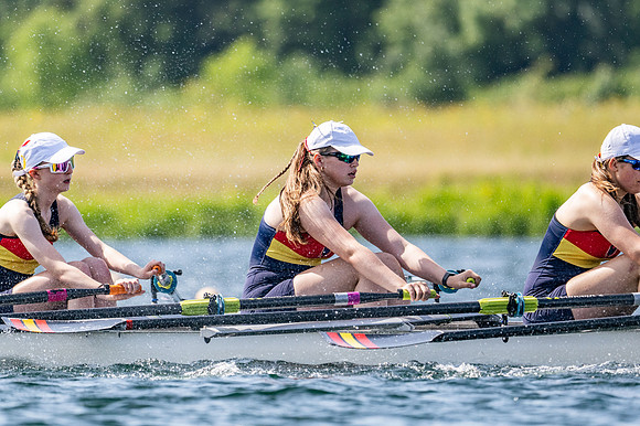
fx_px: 10660
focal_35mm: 600
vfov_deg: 2.3
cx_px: 320
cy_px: 213
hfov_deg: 3.4
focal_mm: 400
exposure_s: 1/2500
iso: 280
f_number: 4.5
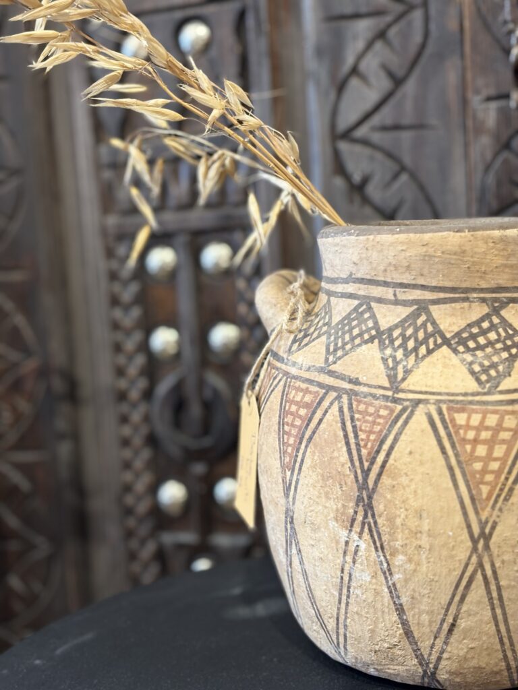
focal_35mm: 52
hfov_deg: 28.0
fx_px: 1038
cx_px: 259
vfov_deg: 36.8
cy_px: 345
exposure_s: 1/33
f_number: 1.6
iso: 160
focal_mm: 5.96
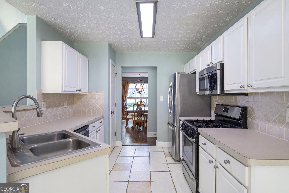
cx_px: 144
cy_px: 96
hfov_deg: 86.9
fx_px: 153
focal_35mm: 19
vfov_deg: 64.6
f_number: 8
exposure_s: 1/25
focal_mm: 19
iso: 500
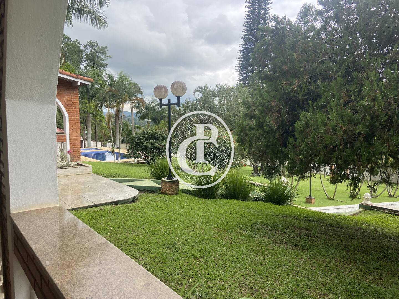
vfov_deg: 53.1
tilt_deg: -5.6
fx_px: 300
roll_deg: +0.5
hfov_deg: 67.3
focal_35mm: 26
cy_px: 150
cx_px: 200
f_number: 1.8
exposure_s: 1/772
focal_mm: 4.25
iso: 32
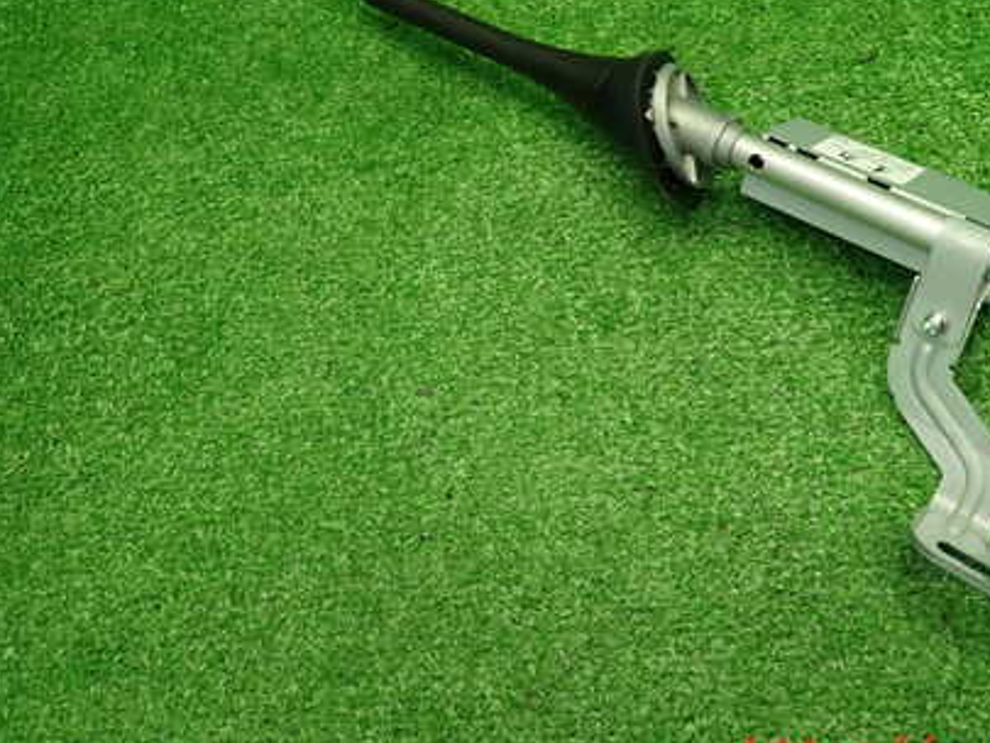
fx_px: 1058
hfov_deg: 50.0
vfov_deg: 38.2
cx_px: 565
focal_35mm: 37
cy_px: 242
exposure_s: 1/60
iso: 200
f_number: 2
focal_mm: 4.5
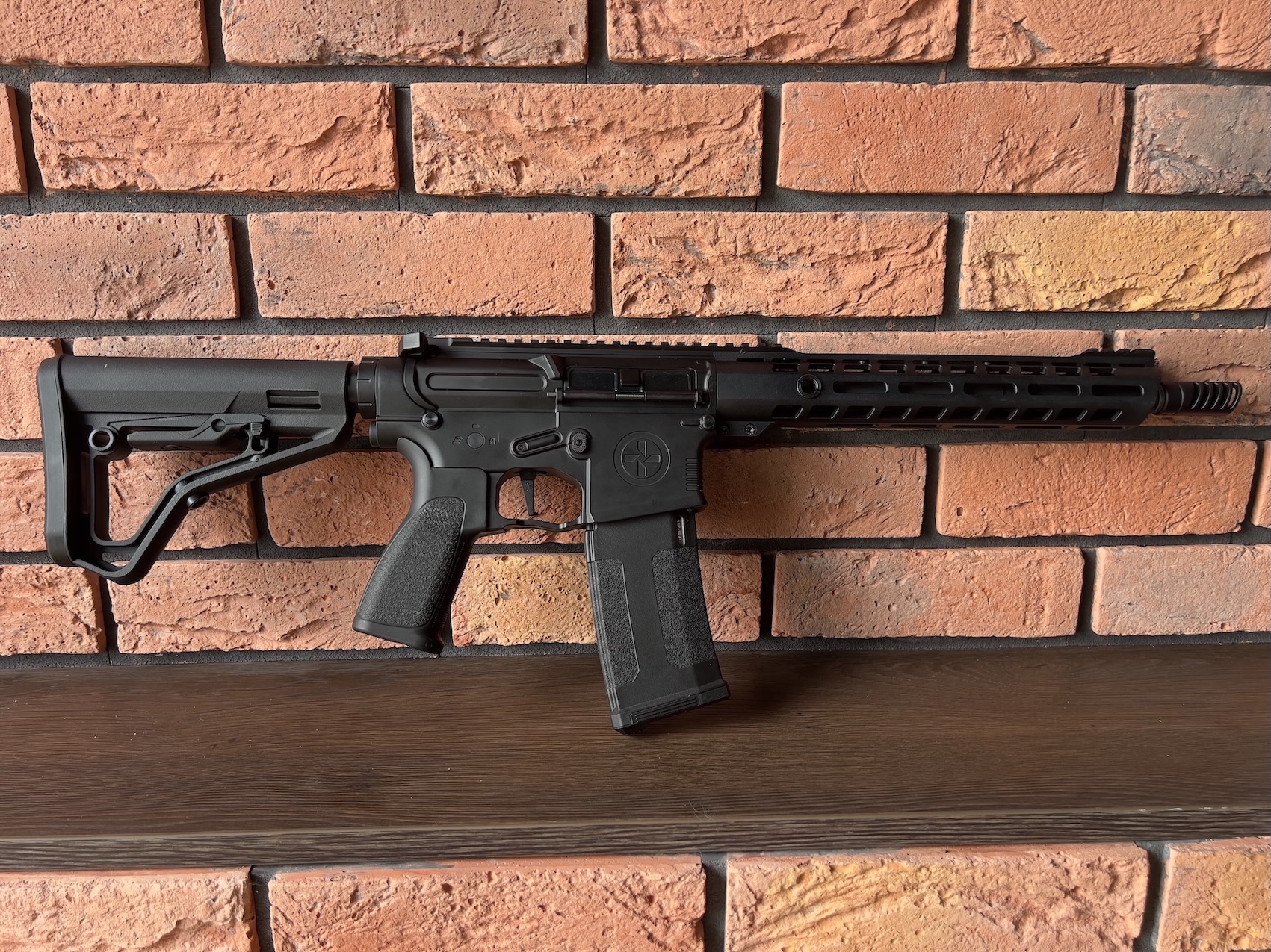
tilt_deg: -14.4
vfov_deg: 53.0
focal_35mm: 26
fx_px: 954
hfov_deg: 67.3
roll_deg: +0.3
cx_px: 636
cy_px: 476
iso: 50
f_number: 1.5
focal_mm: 5.7
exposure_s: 1/121
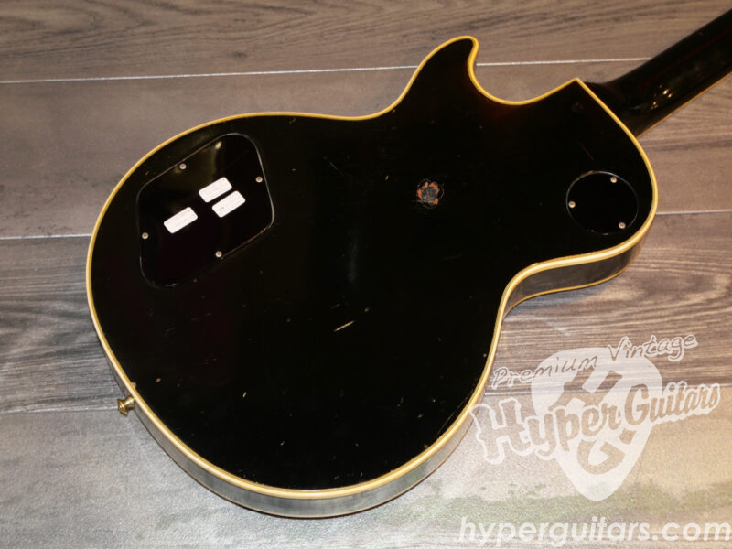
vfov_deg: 22.9
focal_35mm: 64
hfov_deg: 30.3
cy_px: 274
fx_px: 1353
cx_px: 366
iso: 800
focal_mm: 32
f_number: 5.6
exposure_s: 1/50
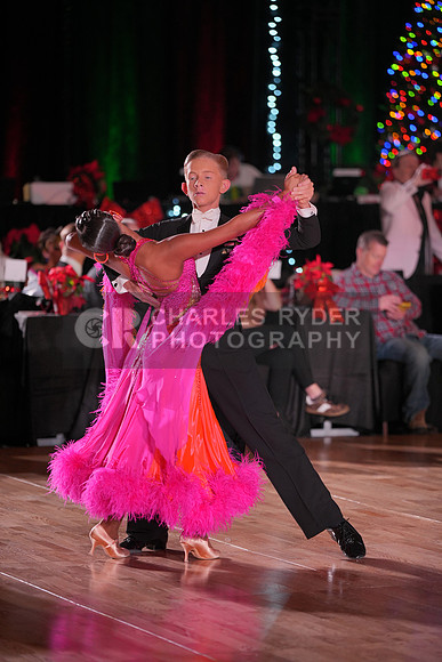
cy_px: 331
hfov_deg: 9.3
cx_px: 221
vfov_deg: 14.0
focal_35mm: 147
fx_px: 2705
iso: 1000
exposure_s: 1/400
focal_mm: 147
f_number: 2.8
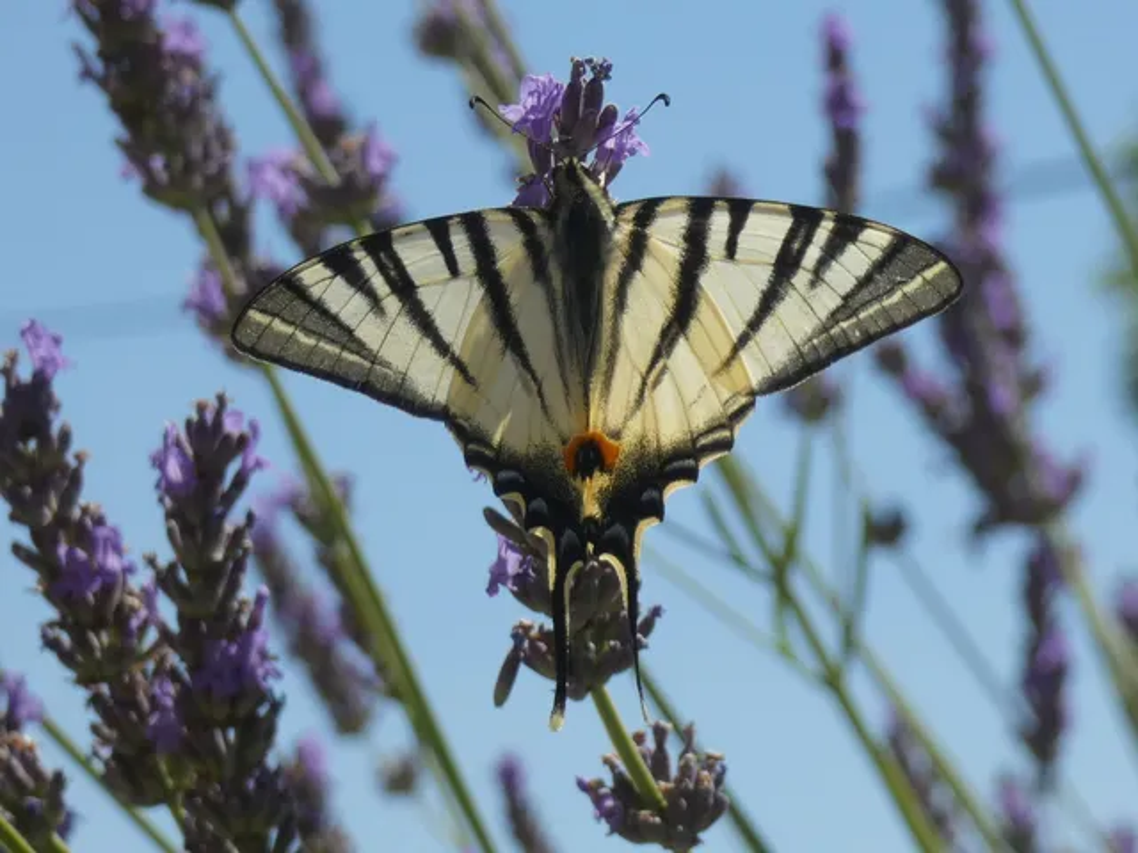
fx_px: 4109
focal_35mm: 125
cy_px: 426
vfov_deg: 11.9
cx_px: 569
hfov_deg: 15.8
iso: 80
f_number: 5.2
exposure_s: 1/500
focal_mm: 22.4
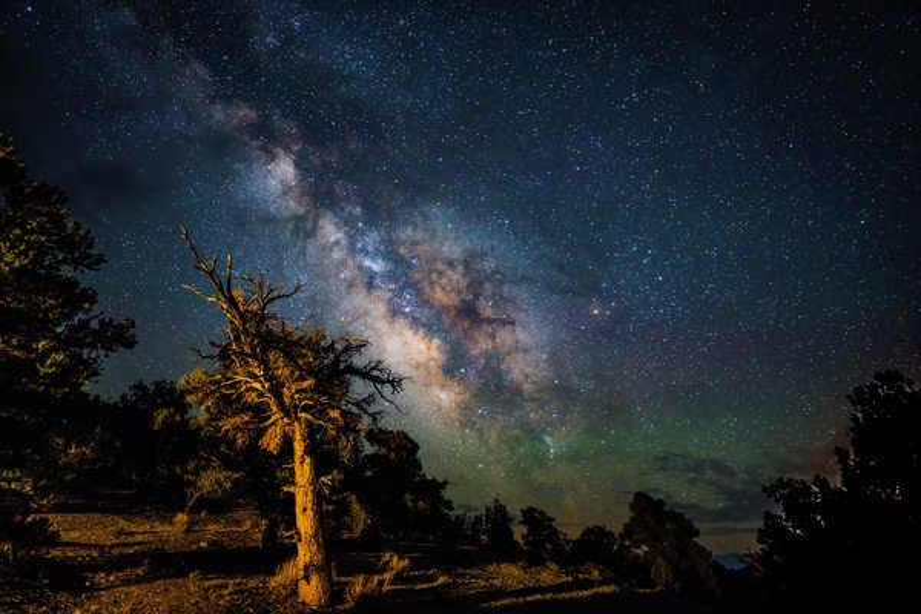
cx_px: 460
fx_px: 512
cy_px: 307
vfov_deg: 61.9
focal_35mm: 20
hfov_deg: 84.0
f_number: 1.8
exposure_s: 15
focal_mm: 20
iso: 5000
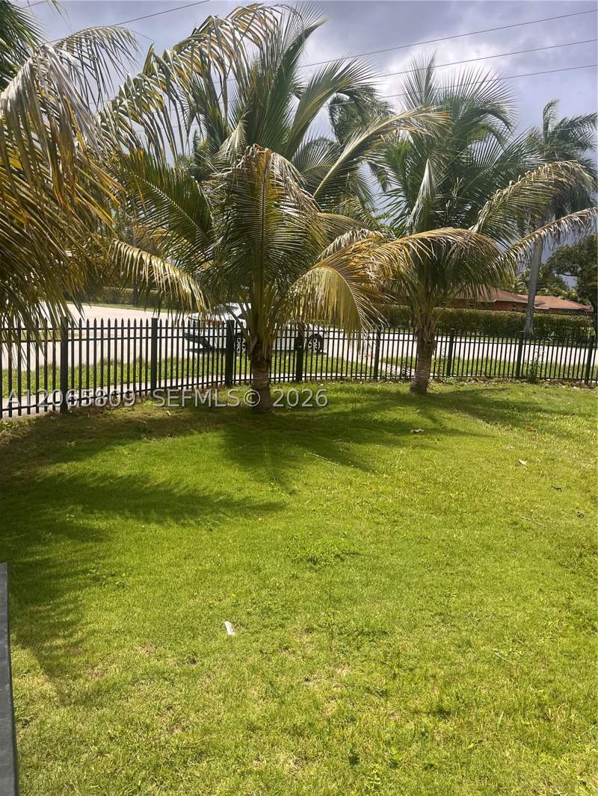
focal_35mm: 26
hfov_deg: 53.1
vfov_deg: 67.3
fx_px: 599
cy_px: 398
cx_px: 299
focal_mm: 5.1
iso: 50
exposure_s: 1/1802
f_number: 1.6
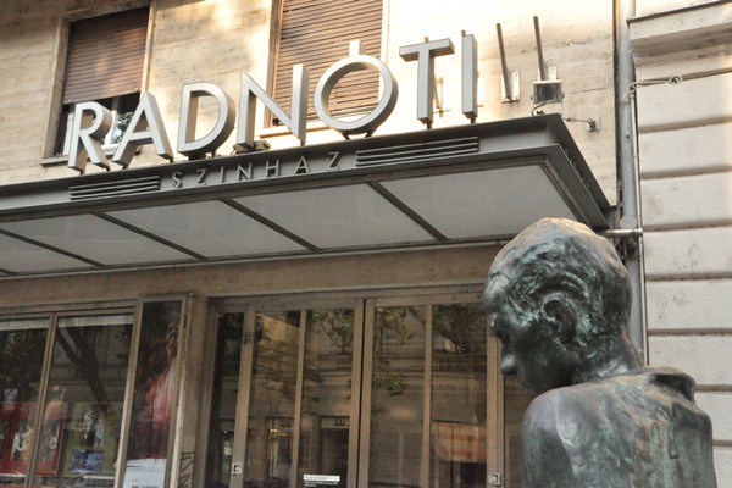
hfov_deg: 46.4
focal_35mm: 42
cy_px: 244
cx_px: 366
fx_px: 854
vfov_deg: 31.9
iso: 3200
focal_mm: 28
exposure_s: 1/250
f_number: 20
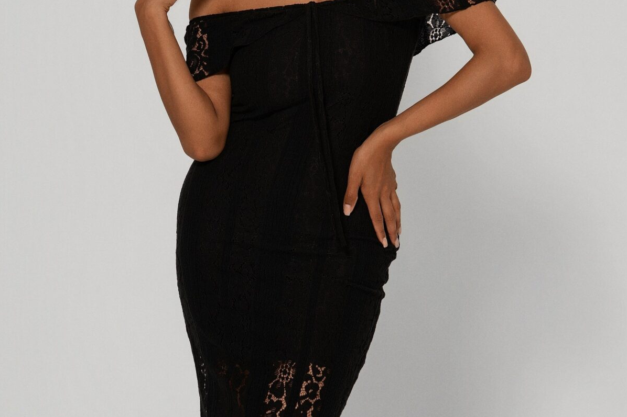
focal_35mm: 155
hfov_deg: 13.3
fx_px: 2699
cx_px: 314
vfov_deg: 8.8
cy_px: 141
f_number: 9
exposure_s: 1/160
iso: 100
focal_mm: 103
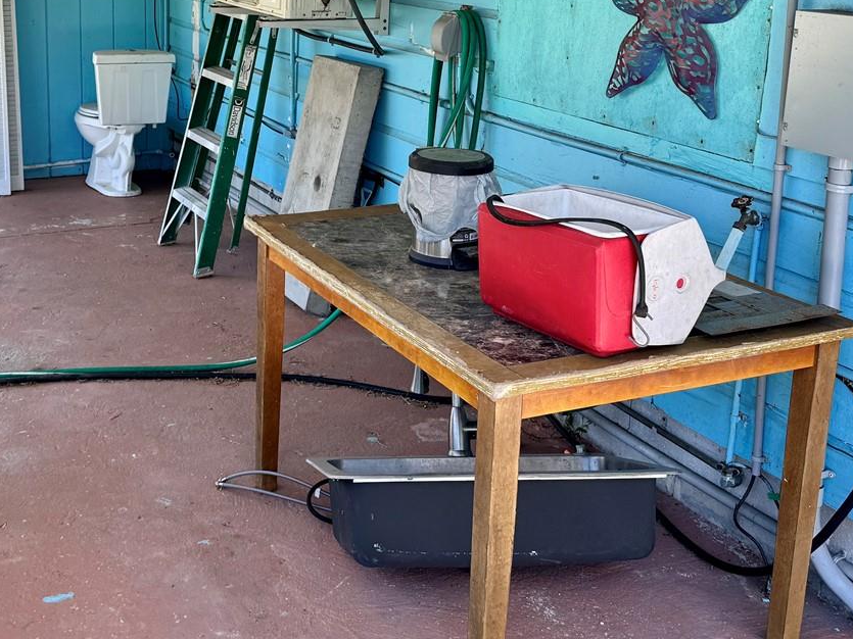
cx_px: 305
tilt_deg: -11.6
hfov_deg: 40.9
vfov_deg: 30.9
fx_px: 1133
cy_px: 157
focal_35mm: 46
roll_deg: -0.6
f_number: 1.78
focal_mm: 6.76
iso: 80
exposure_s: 1/535
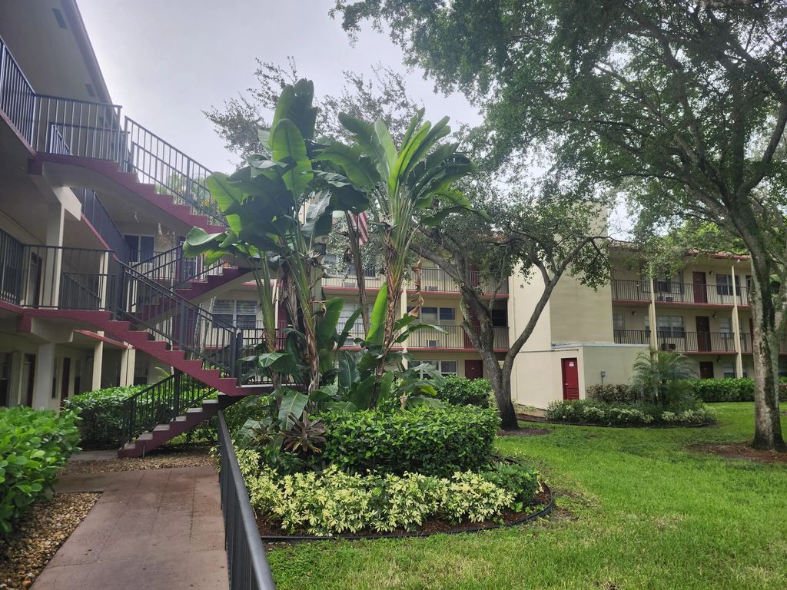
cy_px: 295
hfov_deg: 73.9
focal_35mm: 23
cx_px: 394
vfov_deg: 58.9
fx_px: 523
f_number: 1.8
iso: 50
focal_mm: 5.54
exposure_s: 1/180
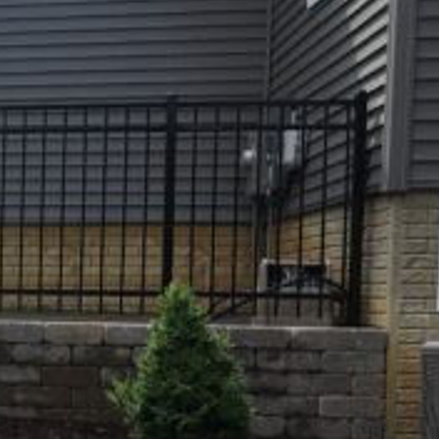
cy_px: 348
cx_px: -237
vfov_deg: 21.1
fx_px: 1162
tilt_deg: -2.8
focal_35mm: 81
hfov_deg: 18.7
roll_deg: -1.0
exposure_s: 1/1012
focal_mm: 4.15
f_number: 2.2
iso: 25
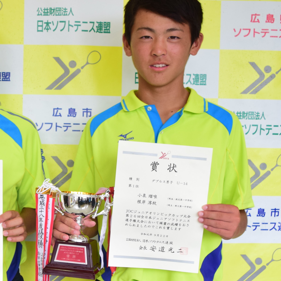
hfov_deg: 41.9
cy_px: 133
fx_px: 349
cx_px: 56
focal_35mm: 38
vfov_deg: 43.8
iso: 640
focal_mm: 18
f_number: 3.5
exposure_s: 1/200
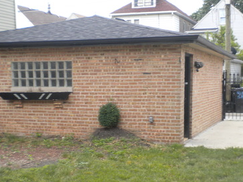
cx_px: 128
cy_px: 122
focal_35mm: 61
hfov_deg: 31.7
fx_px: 428
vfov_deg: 23.9
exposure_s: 1/175
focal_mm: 6.3
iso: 113
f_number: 4.6
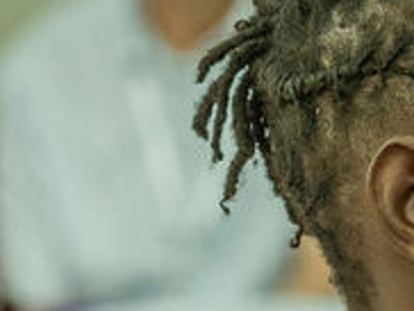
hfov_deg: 3.0
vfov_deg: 2.3
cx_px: 487
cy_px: 348
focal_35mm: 651
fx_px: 7796
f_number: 4
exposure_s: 1/100
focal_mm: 120
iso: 2500
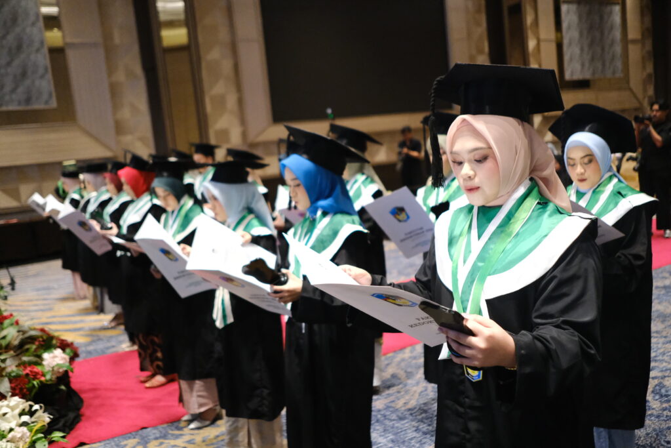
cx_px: 336
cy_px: 224
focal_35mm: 35
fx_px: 652
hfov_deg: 54.4
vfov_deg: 37.9
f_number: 2
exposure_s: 1/400
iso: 6400
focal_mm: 23
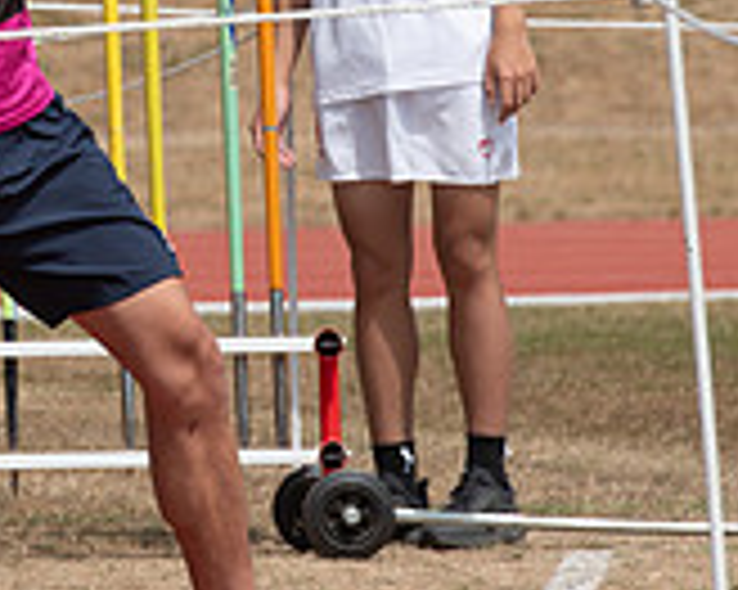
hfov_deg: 2.9
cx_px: -68
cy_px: 23
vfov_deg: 2.3
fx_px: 14473
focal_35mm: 663
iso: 100
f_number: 6.3
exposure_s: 1/800
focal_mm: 200
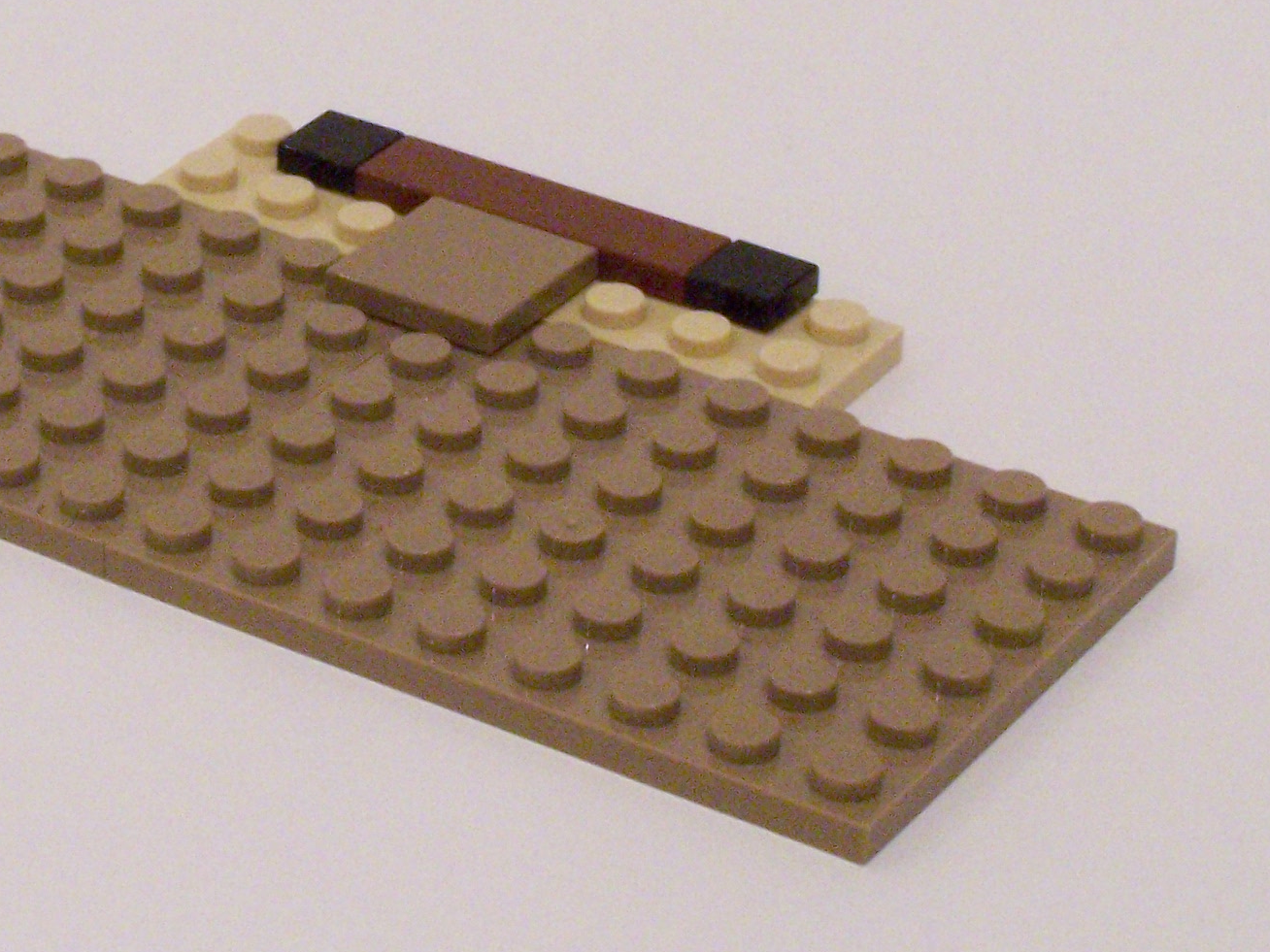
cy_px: 149
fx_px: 4843
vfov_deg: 11.2
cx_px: 362
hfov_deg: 14.9
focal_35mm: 132
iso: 400
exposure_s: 1/4
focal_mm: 11.1
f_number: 8
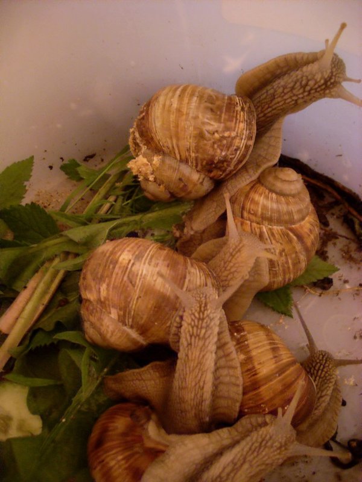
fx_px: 530
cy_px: 241
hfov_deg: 37.7
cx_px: 181
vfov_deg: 49.0
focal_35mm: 38
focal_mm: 6.3
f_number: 3
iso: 200
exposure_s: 1/2
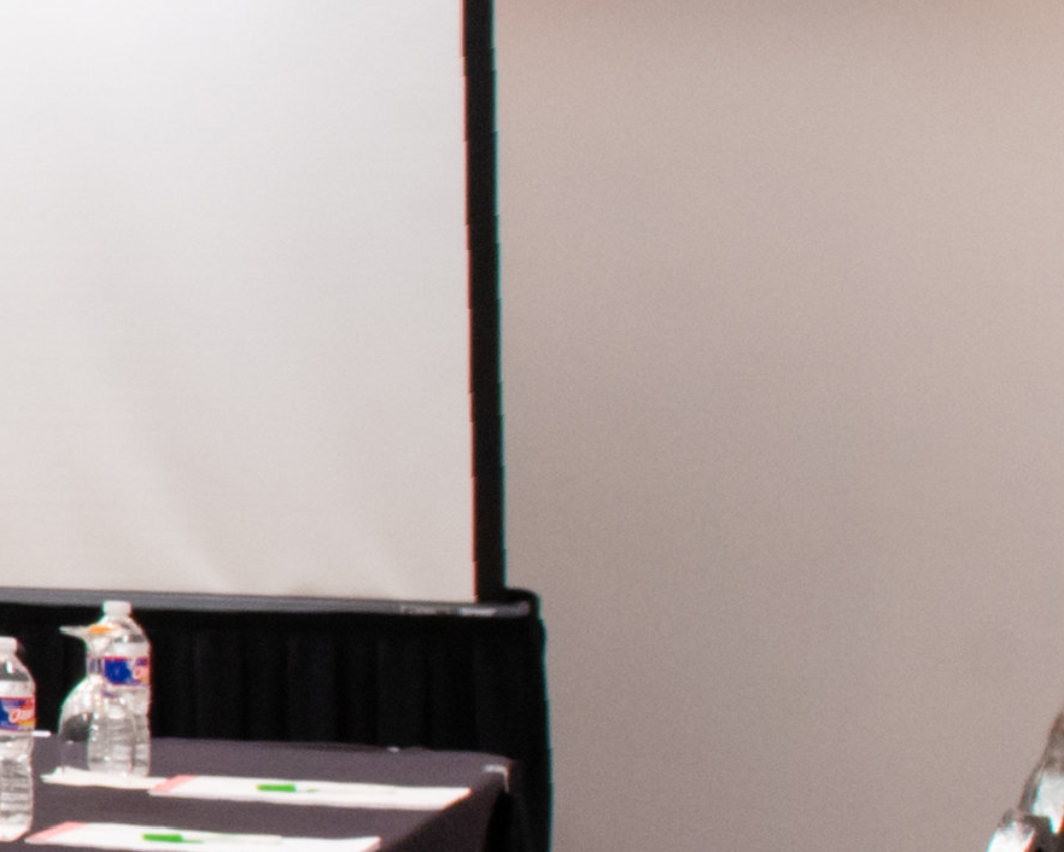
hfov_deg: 7.6
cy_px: 1505
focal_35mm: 188
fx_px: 5921
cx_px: -2956
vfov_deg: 8.0
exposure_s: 1/6
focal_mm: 24
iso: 640
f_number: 9.5
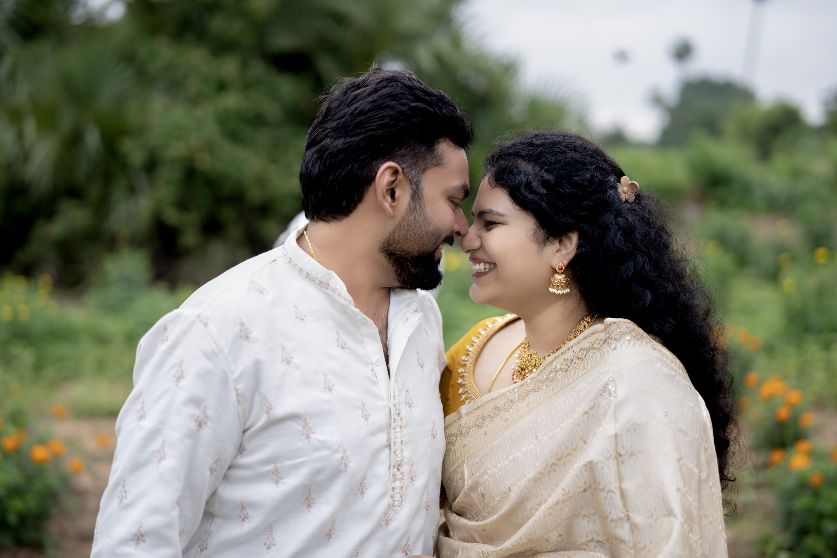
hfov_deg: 39.6
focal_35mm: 50
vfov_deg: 27.0
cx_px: 418
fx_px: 1162
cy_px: 279
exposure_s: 1/800
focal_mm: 50
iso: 125
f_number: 1.6
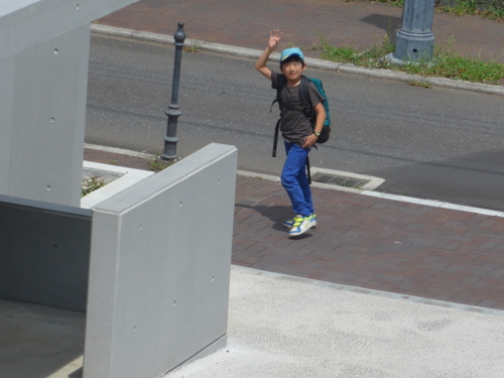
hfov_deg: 6.5
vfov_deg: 4.9
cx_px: 252
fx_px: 4441
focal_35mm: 305
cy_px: 189
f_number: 5.9
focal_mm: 42.8
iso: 80
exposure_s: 1/400
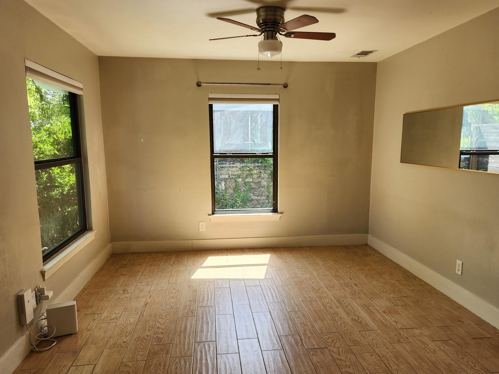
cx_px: 250
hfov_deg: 65.3
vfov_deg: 51.3
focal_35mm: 27
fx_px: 389
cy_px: 200
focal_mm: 5.4
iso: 40
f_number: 1.8
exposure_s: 1/180
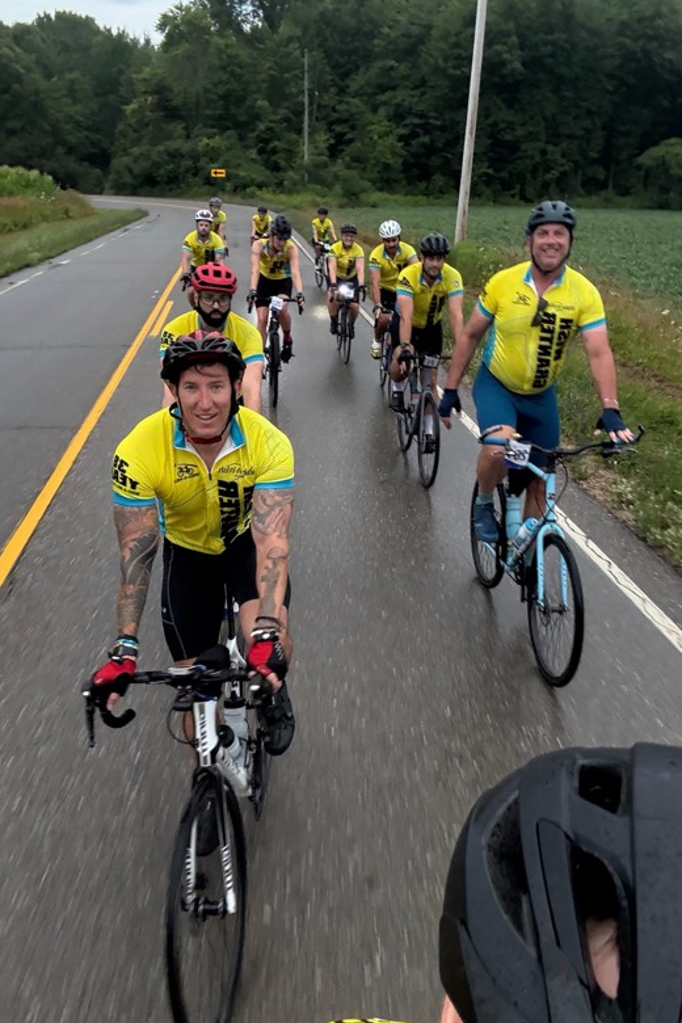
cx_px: 321
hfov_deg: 41.1
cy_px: 518
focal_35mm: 32
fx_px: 909
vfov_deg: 58.7
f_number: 1.9
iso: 200
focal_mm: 2.69
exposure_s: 1/60
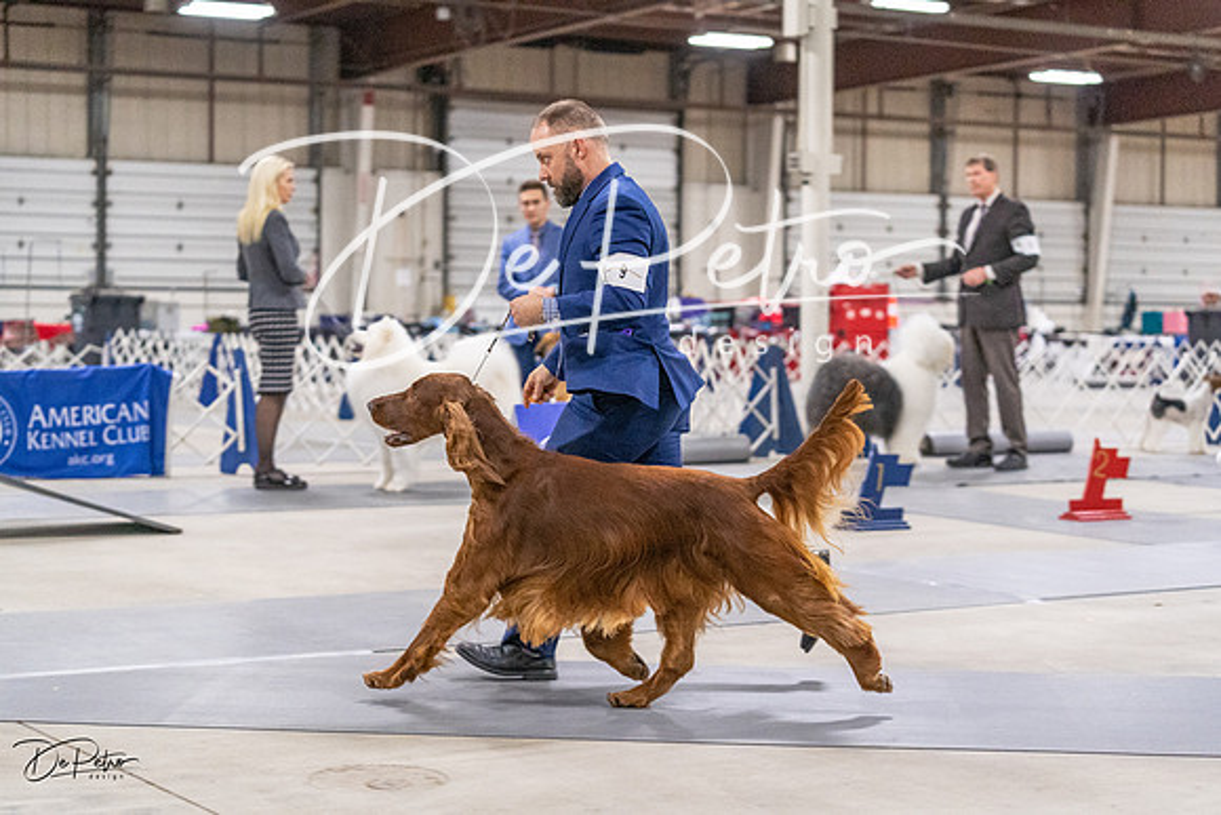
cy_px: 408
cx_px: 610
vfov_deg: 19.5
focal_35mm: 70
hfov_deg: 28.8
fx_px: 2375
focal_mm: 70
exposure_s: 1/320
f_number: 3.2
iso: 6400
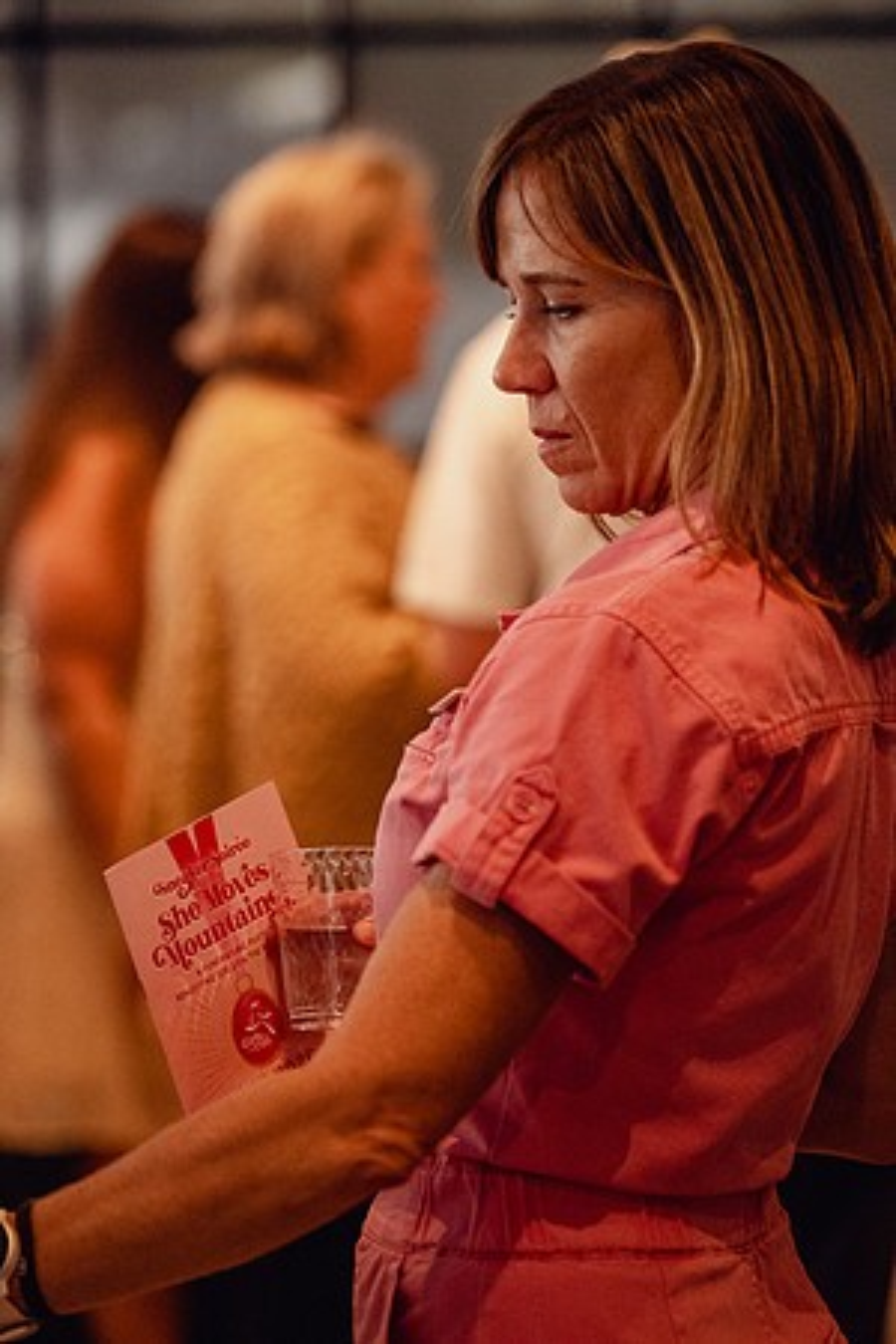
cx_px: 448
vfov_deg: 13.7
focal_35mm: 150
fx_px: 5600
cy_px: 672
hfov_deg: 9.1
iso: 5000
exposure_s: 1/320
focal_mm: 125
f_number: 2.8
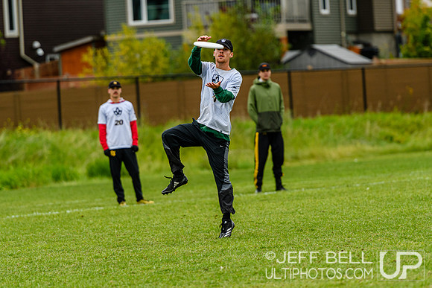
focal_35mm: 300
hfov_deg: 6.9
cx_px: 216
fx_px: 3601
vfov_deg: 4.6
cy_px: 144
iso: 400
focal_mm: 200
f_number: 3.2
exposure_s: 1/1000
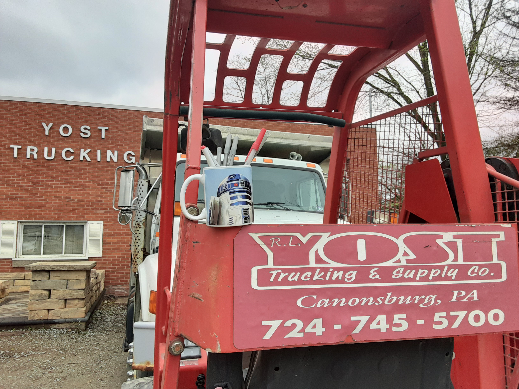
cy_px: 194
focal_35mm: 27
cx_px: 260
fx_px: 405
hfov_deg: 65.3
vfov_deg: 51.4
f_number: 1.9
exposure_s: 1/585
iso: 40
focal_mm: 2.91
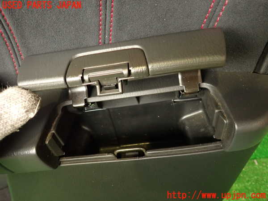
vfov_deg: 54.9
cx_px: 134
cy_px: 100
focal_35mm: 25
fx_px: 194
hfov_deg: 69.4
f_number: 2
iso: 400
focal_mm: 4.5
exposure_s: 1/30
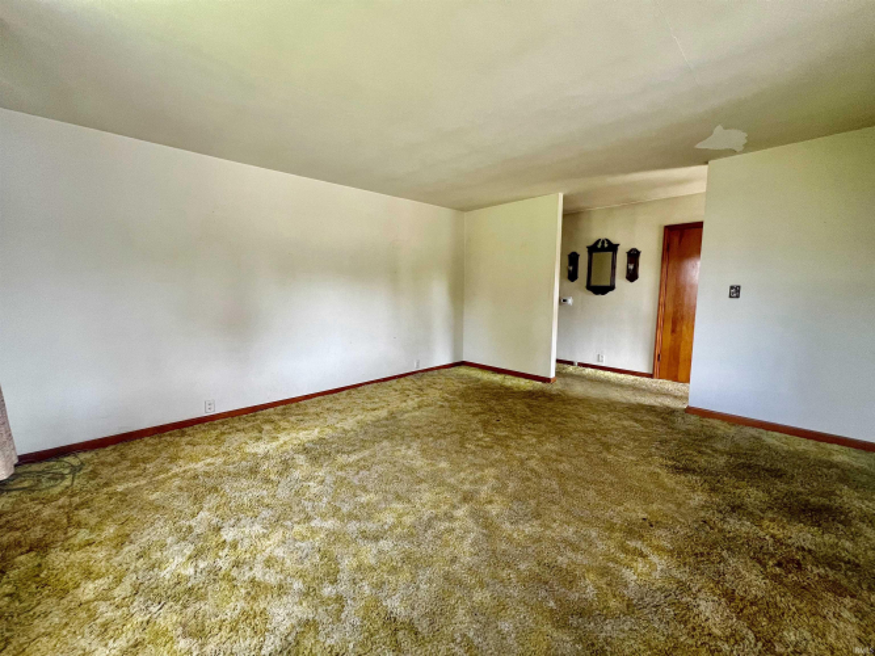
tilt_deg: -6.7
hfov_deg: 106.2
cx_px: 438
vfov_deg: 89.9
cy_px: 328
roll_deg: +0.1
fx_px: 329
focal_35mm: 13
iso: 160
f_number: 1.8
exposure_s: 1/99
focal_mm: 1.57
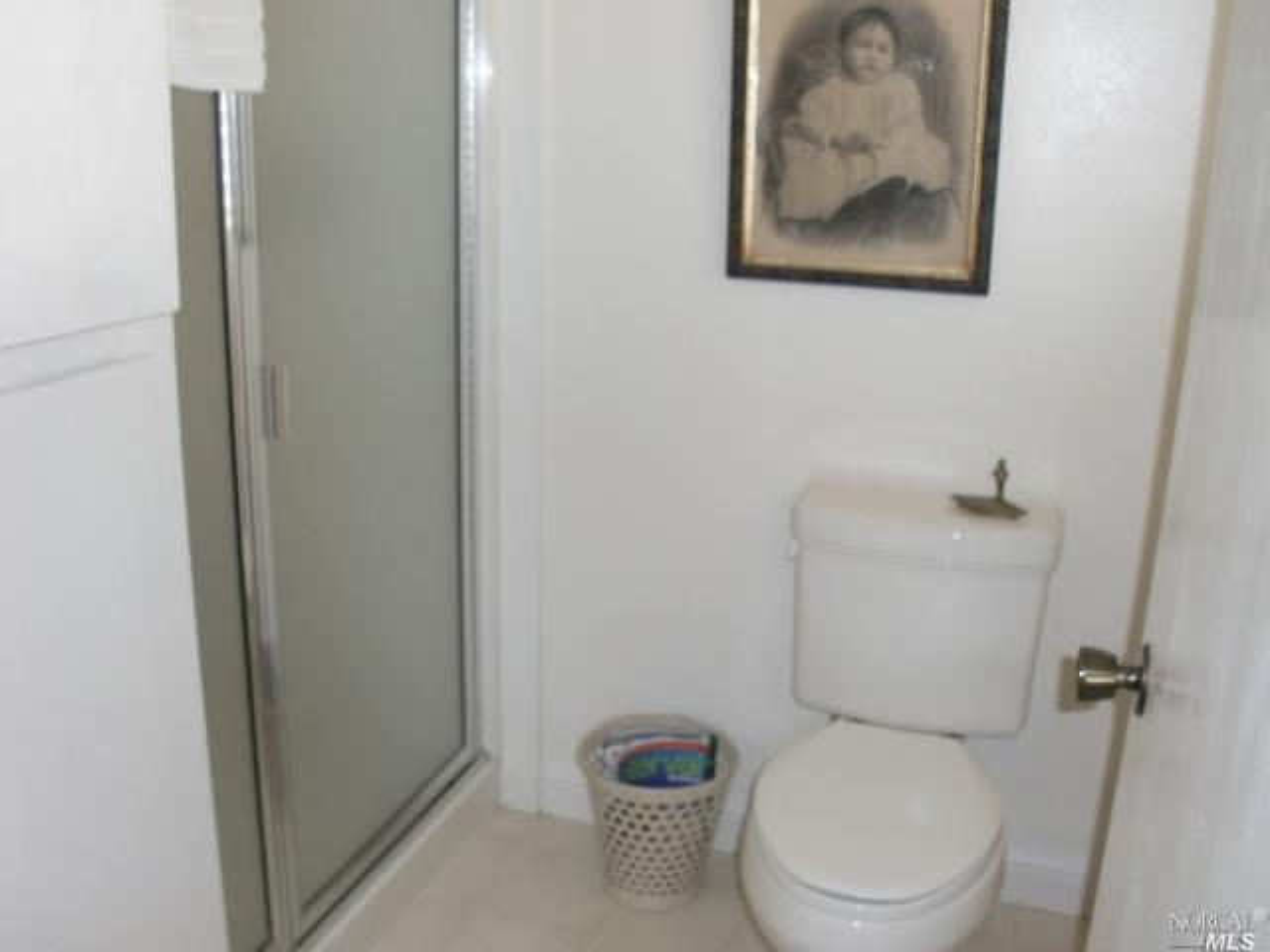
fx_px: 1321
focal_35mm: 36
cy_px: 476
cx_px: 635
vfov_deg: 39.7
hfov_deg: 51.4
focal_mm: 6.3
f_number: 2.8
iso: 400
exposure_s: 1/60
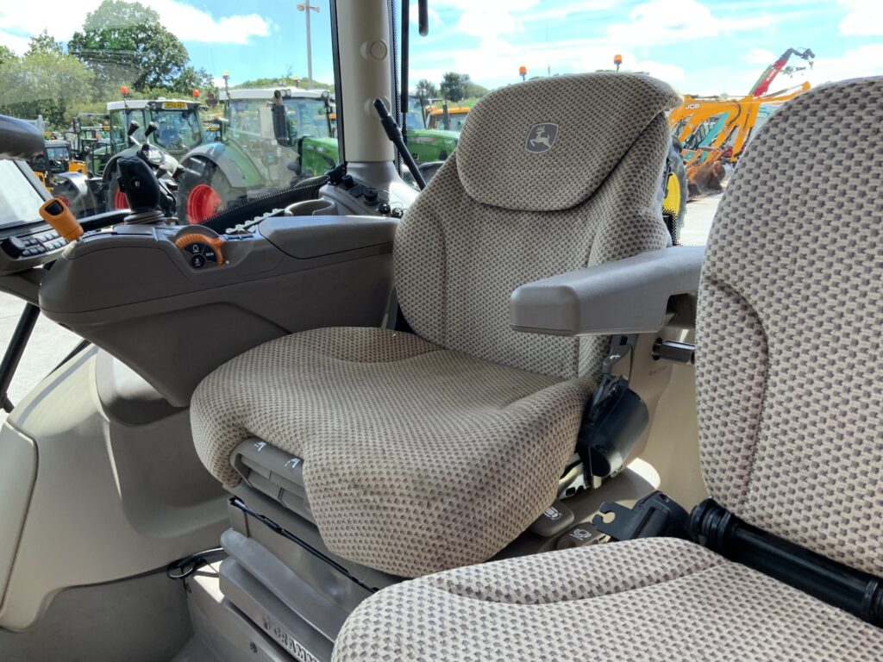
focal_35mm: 29
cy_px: 331
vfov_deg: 48.2
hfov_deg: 61.7
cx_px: 442
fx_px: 740
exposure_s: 1/220
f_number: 1.8
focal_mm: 3
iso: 16
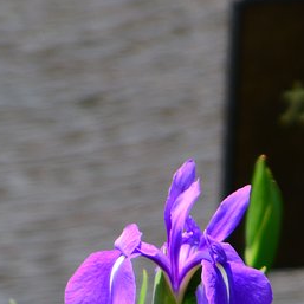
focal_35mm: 1520
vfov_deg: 1.2
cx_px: 141
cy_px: 242
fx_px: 15102
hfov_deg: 1.2
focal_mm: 300
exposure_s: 1/320
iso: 160
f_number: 6.3
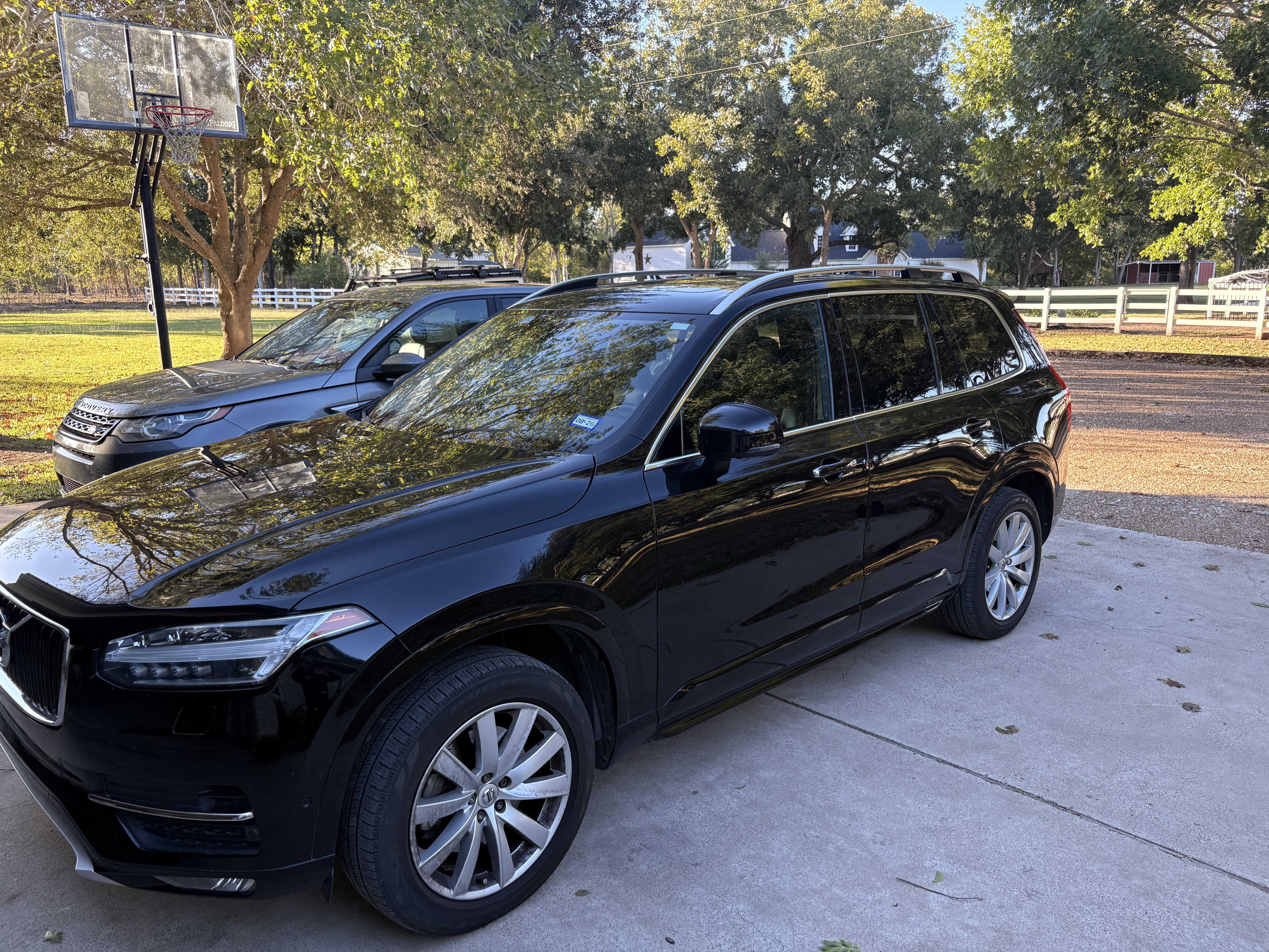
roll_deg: +1.2
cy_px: 476
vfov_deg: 53.1
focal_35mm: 26
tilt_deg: -10.1
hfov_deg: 67.3
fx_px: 953
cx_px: 634
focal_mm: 5.96
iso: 80
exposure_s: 1/237
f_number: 1.6
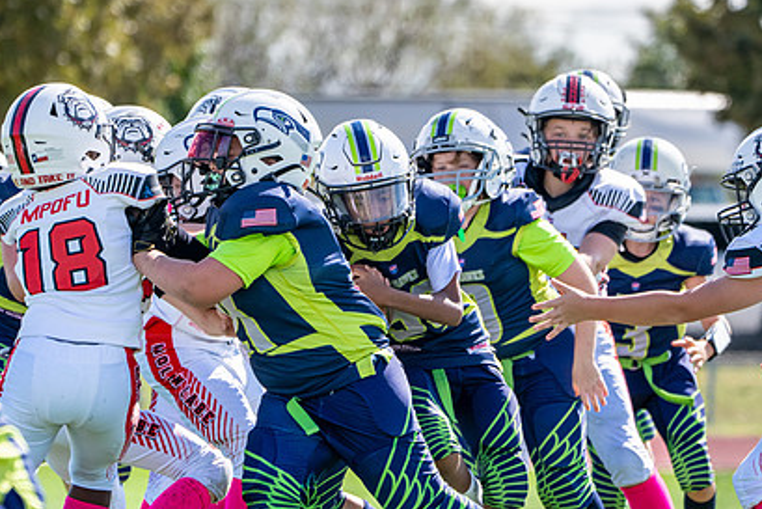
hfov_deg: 4.3
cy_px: 347
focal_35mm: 474
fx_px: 10036
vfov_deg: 2.9
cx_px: 392
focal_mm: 247
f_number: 5.6
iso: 640
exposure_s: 1/2500
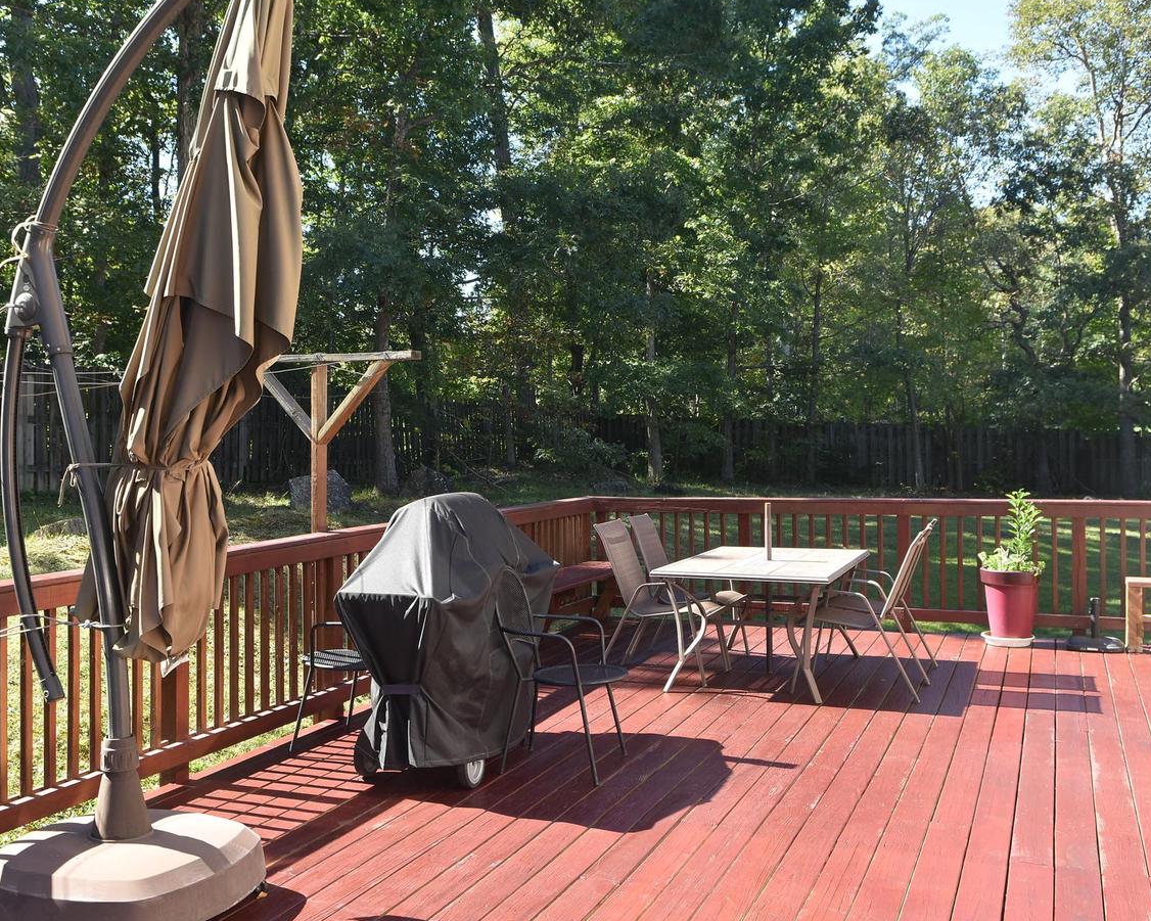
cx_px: 523
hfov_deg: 50.2
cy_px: 448
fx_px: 1226
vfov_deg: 41.2
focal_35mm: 36
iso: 200
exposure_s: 1/200
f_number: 5.6
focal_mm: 20
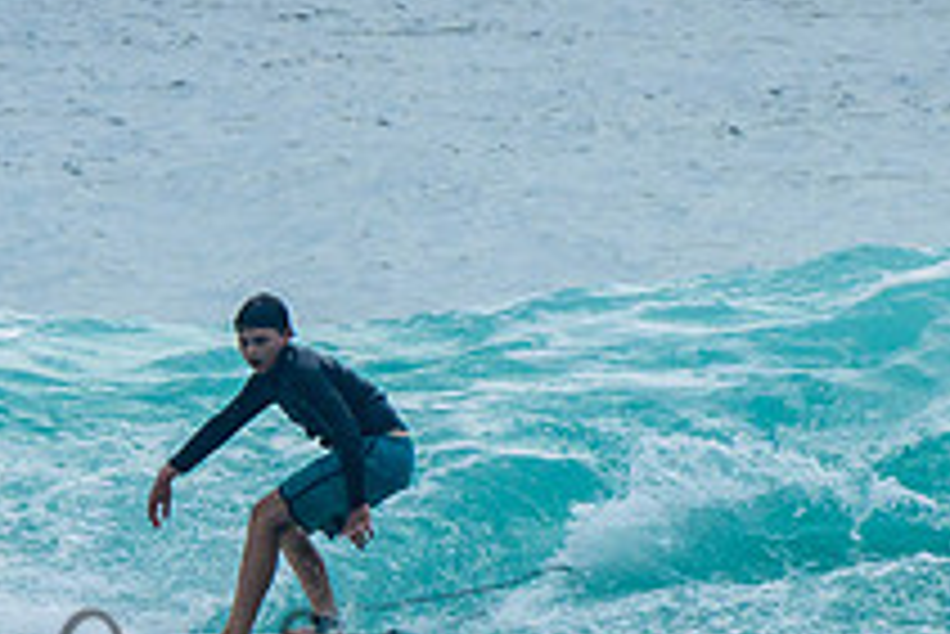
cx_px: 271
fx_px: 40005
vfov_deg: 0.9
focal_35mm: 1515
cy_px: 481
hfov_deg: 1.4
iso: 500
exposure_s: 1/2000
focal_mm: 400
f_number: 13
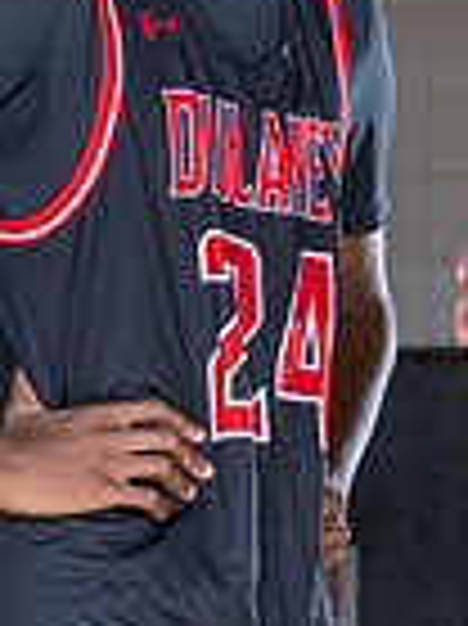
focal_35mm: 384
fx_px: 6933
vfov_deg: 5.2
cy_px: 75
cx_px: 914
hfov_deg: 3.8
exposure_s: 1/100
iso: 400
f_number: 7.1
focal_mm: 70
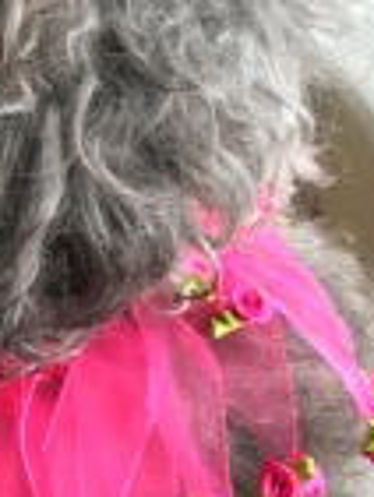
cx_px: -153
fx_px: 1482
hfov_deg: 13.7
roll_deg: +1.4
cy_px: -21
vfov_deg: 18.5
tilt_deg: -6.3
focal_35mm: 103
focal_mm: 4.15
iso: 32
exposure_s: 1/60
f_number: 2.2
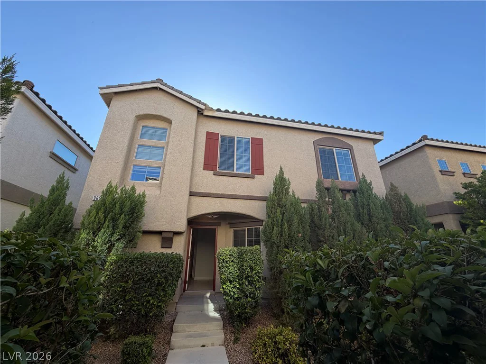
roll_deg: +0.9
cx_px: 243
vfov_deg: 85.7
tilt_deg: +20.2
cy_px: 182
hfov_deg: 102.1
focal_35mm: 14
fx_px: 197
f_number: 2.2
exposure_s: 1/694
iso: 40
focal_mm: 2.22
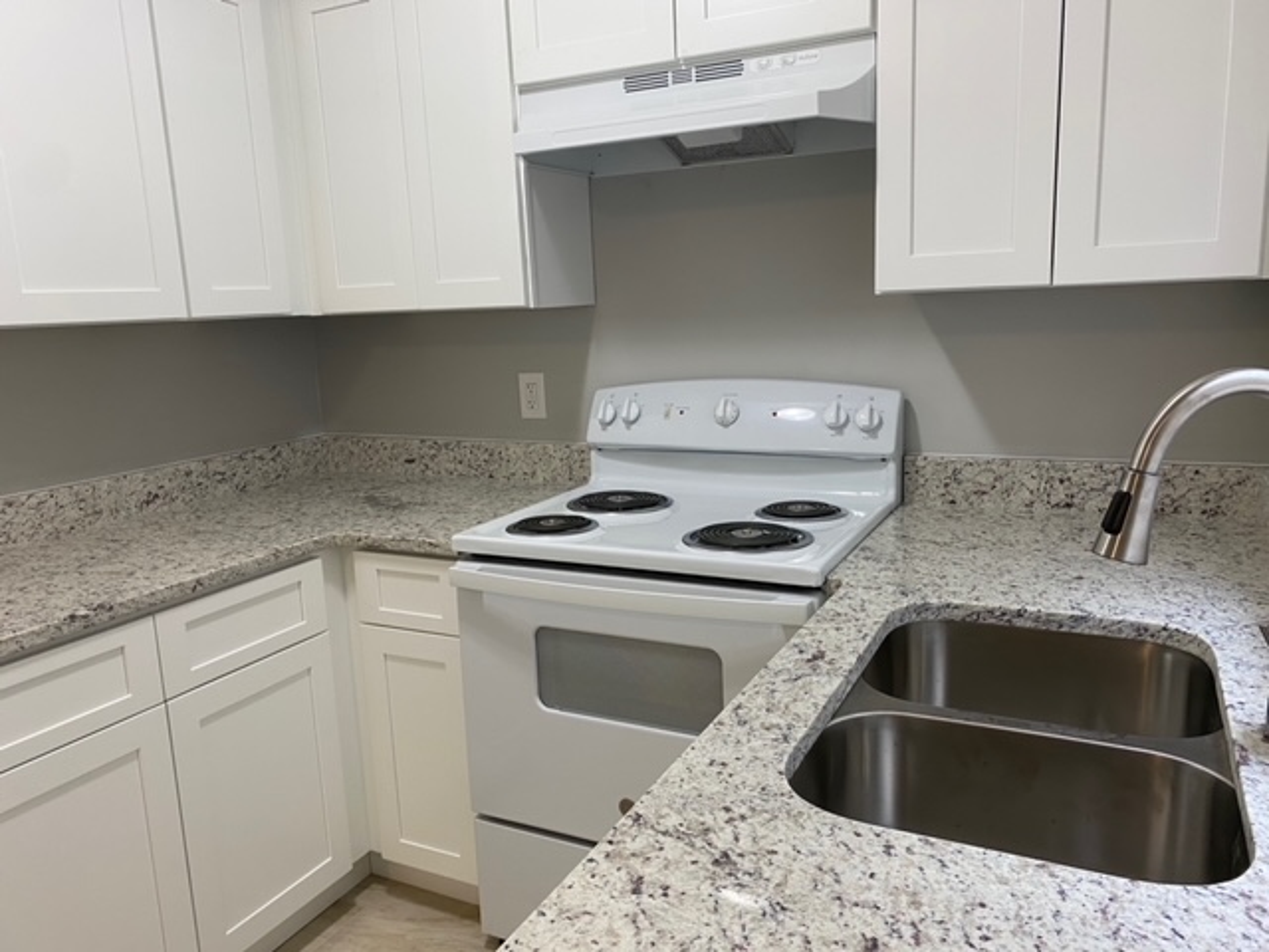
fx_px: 953
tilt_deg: -13.6
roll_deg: +2.5
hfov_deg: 67.3
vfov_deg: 53.1
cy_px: 476
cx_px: 634
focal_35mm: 26
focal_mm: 4.25
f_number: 1.8
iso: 80
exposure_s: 1/60
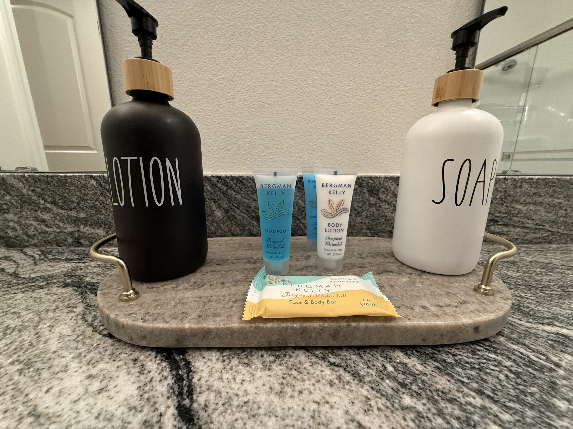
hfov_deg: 102.1
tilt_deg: -11.9
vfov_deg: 85.7
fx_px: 232
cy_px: 214
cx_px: 286
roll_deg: +0.1
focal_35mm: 14
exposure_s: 1/60
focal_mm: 2.22
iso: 320
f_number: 2.2
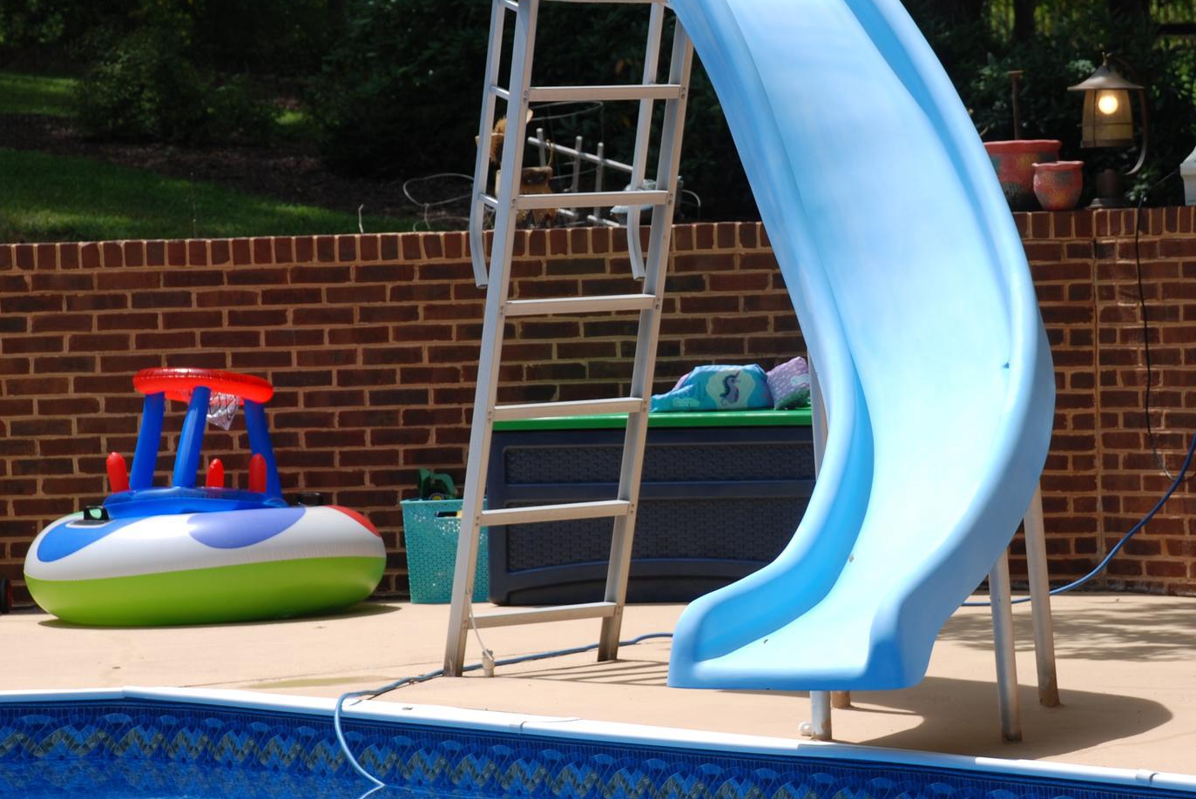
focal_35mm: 179
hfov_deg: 11.5
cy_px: 339
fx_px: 5952
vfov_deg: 7.7
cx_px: 851
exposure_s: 1/200
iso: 100
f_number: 9
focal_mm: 80
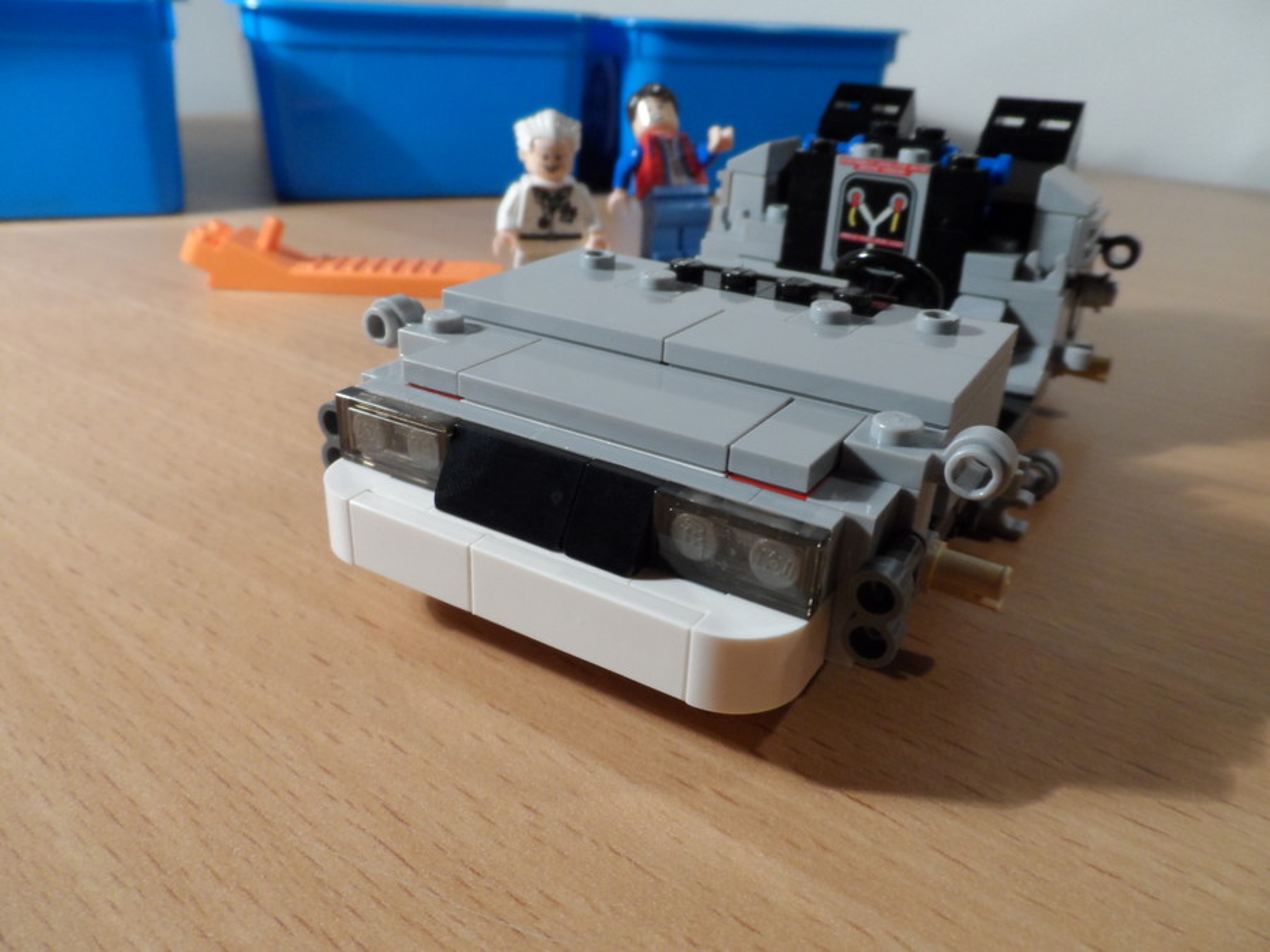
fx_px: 881
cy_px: 476
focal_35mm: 24
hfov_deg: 71.6
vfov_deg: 56.8
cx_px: 635
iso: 200
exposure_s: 1/30
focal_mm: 4
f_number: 3.2
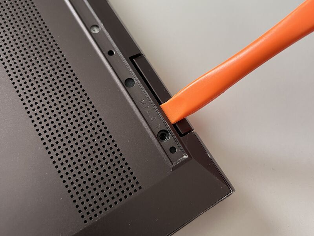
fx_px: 236
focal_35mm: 26
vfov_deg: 53.1
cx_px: 157
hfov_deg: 67.3
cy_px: 118
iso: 125
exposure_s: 1/61
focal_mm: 5.7
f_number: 1.5
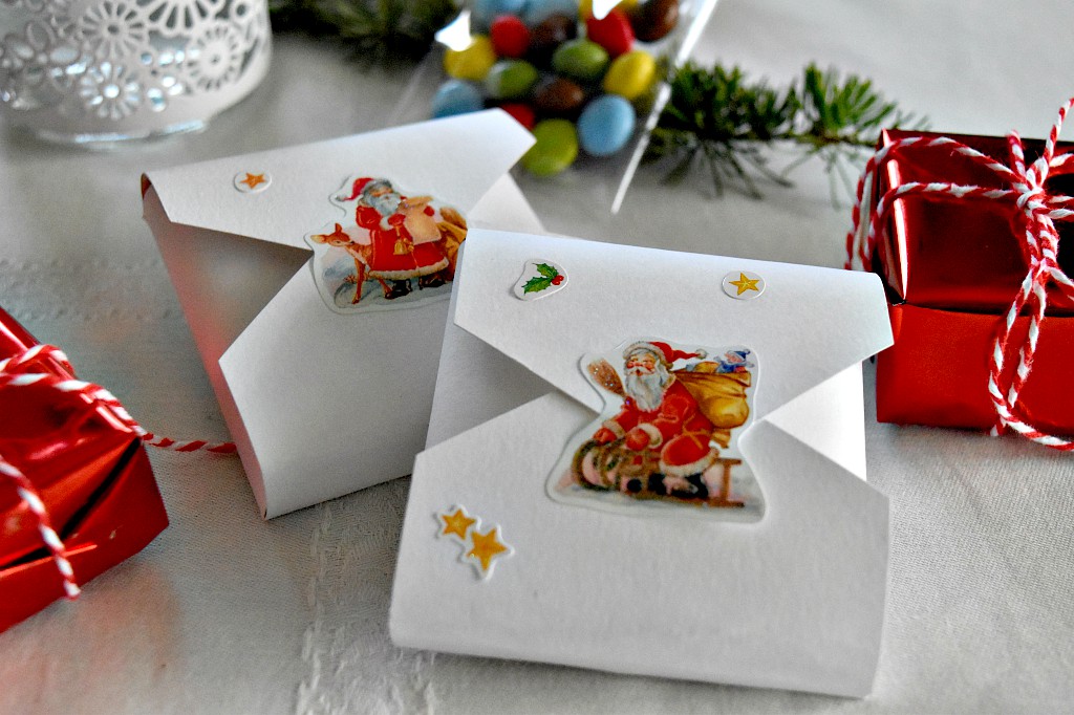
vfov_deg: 28.1
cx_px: 537
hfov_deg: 41.1
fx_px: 1431
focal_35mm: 48
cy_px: 358
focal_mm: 32
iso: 5000
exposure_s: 1/500
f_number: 5.6
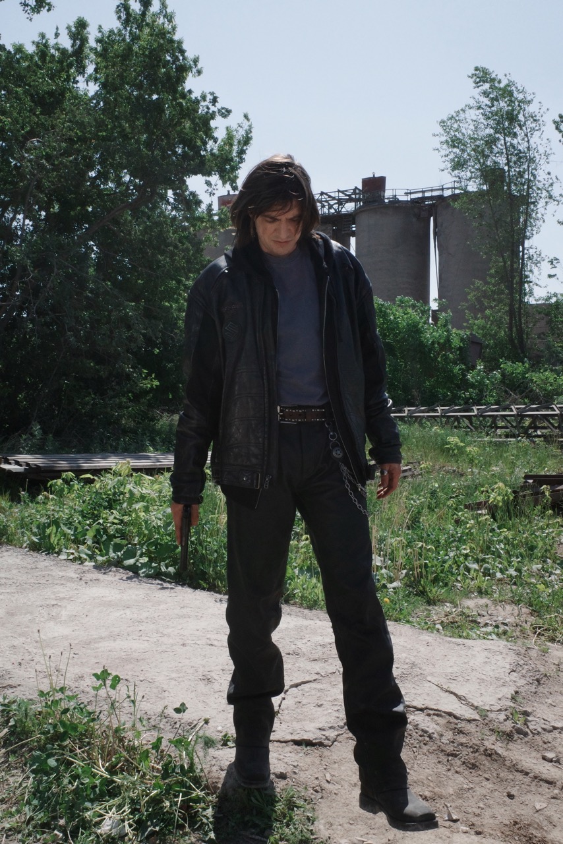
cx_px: 282
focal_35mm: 35
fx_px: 821
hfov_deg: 37.9
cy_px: 422
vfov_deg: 54.4
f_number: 16
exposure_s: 1/800
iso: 1250
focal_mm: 18.3
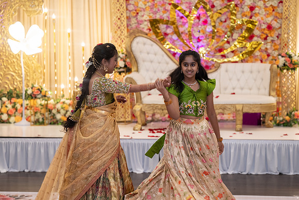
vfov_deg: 15.5
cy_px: 100
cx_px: 150
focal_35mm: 88
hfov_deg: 23.1
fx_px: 732
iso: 1000
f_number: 3.2
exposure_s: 1/160
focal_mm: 86
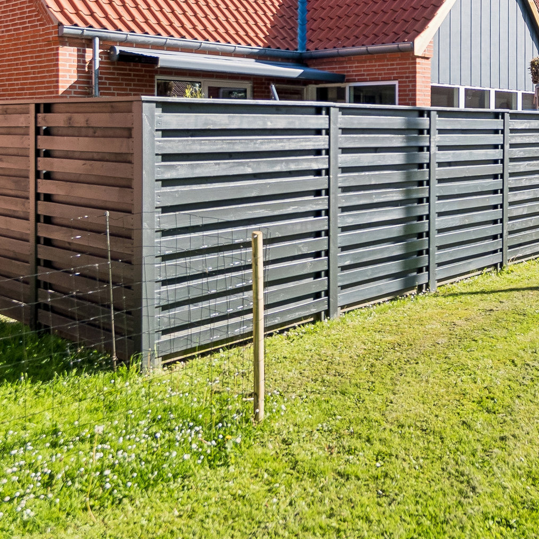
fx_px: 727
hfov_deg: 39.7
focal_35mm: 41
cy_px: 138
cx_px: 396
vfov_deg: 39.6
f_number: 4
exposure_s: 1/640
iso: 200
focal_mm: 11
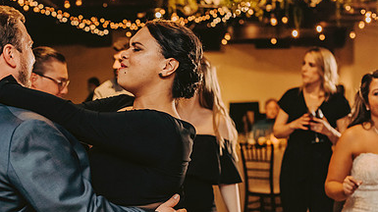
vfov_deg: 15.2
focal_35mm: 79
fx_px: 791
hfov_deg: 26.7
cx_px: 127
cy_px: 154
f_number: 3.2
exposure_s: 1/200
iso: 2000
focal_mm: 50
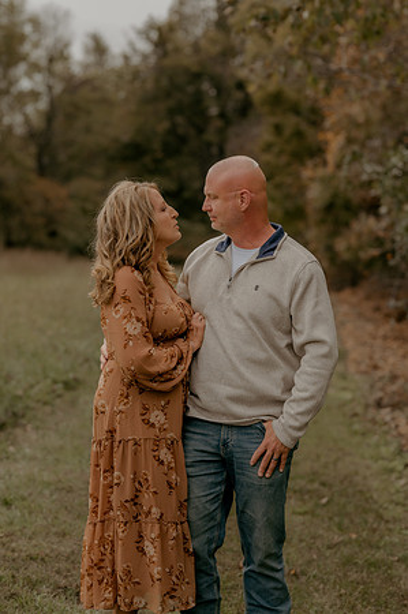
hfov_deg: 16.0
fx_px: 1448
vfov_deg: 23.9
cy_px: 307
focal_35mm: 85
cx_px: 204
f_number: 2.8
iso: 125
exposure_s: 1/640
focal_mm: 85
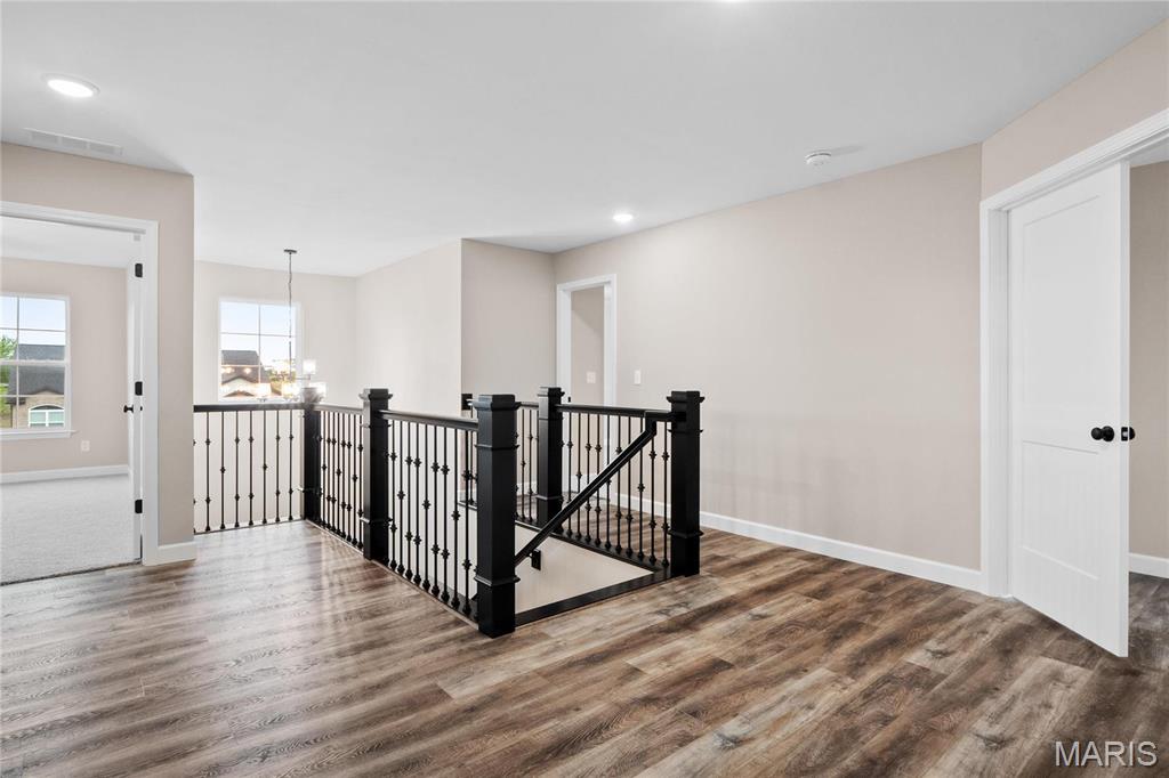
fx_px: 584
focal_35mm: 18
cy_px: 389
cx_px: 584
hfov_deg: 90.0
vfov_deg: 67.3
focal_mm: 9
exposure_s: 1/2.5
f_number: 9
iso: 400
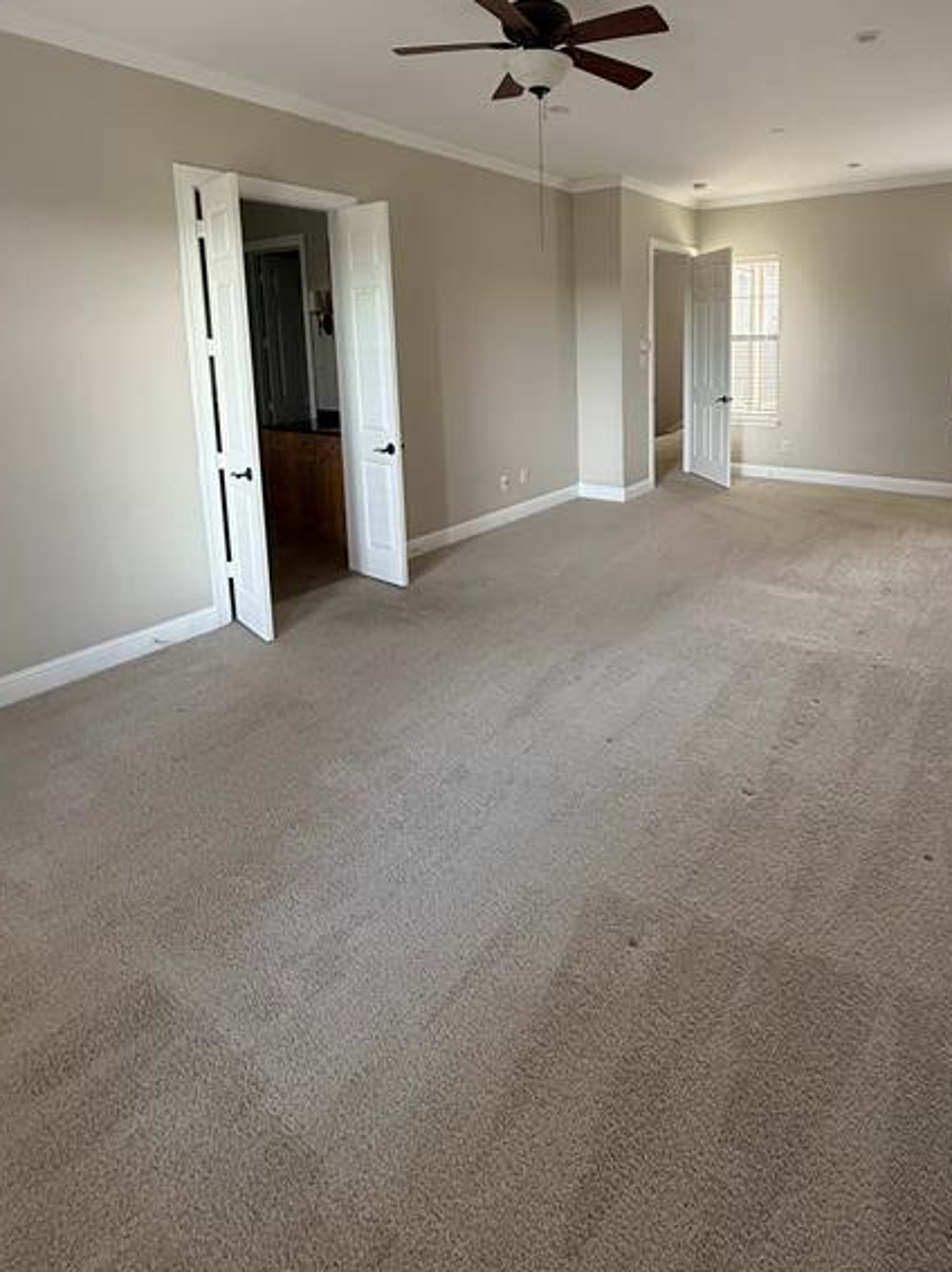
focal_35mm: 19
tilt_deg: -7.5
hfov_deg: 67.1
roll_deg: -0.2
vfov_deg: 82.0
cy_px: 431
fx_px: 697
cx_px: 622
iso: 320
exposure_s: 1/64
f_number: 2.2
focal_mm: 2.22
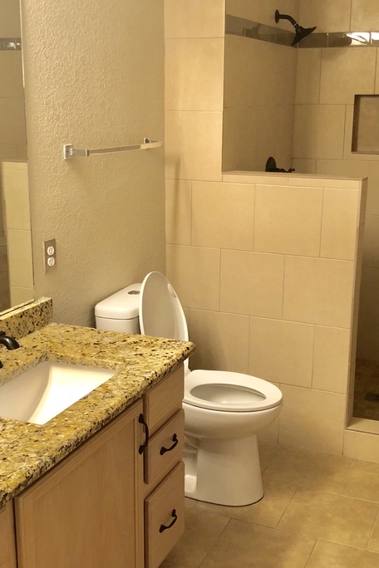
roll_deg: +0.3
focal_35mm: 46
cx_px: 195
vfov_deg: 42.7
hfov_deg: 29.2
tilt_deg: -14.4
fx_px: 726
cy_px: 288
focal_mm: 3.99
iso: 50
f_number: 1.8
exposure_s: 1/15
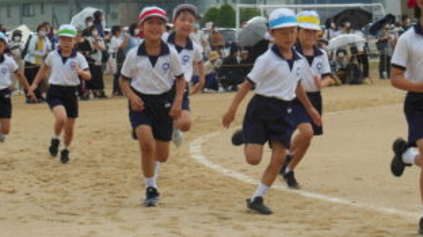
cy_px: 87
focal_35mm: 156
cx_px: 216
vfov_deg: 7.8
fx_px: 1749
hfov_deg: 13.8
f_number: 5.7
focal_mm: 22.1
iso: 125
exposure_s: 1/400
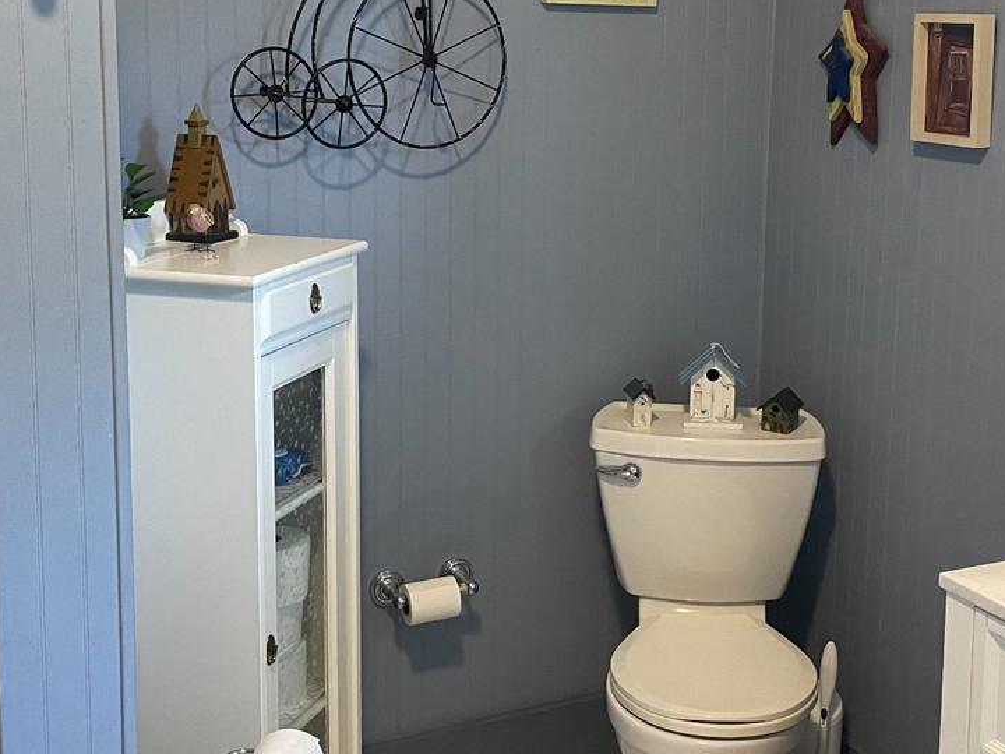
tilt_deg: -8.1
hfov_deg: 36.8
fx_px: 1510
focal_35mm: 52
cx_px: 554
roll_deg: +0.2
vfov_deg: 27.9
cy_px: 257
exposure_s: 1/60
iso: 250
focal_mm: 4.2
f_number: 1.6
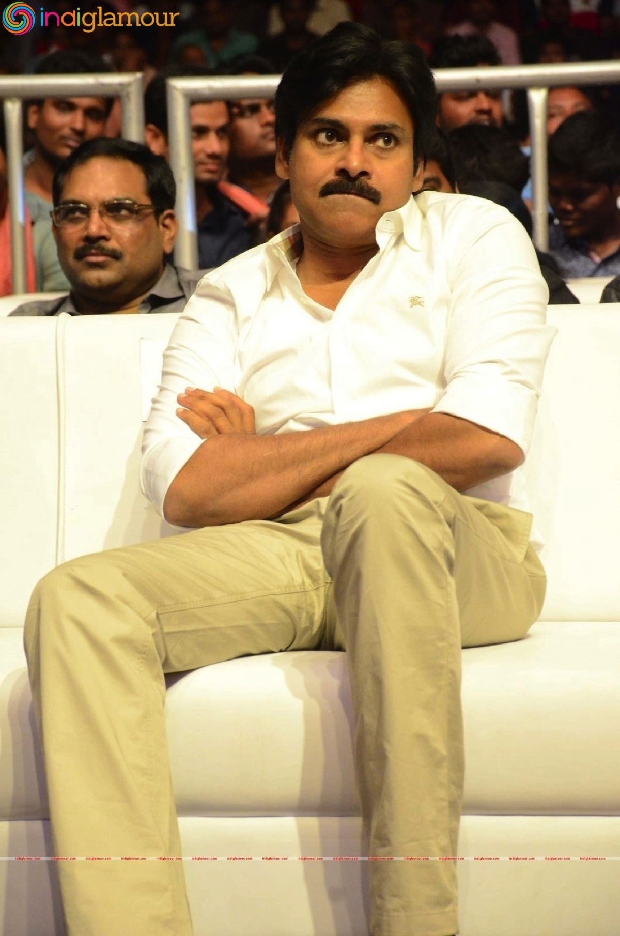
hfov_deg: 8.7
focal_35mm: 158
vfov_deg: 13.1
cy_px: 468
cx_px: 310
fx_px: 4086
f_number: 5.6
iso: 5000
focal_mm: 105
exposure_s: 1/100
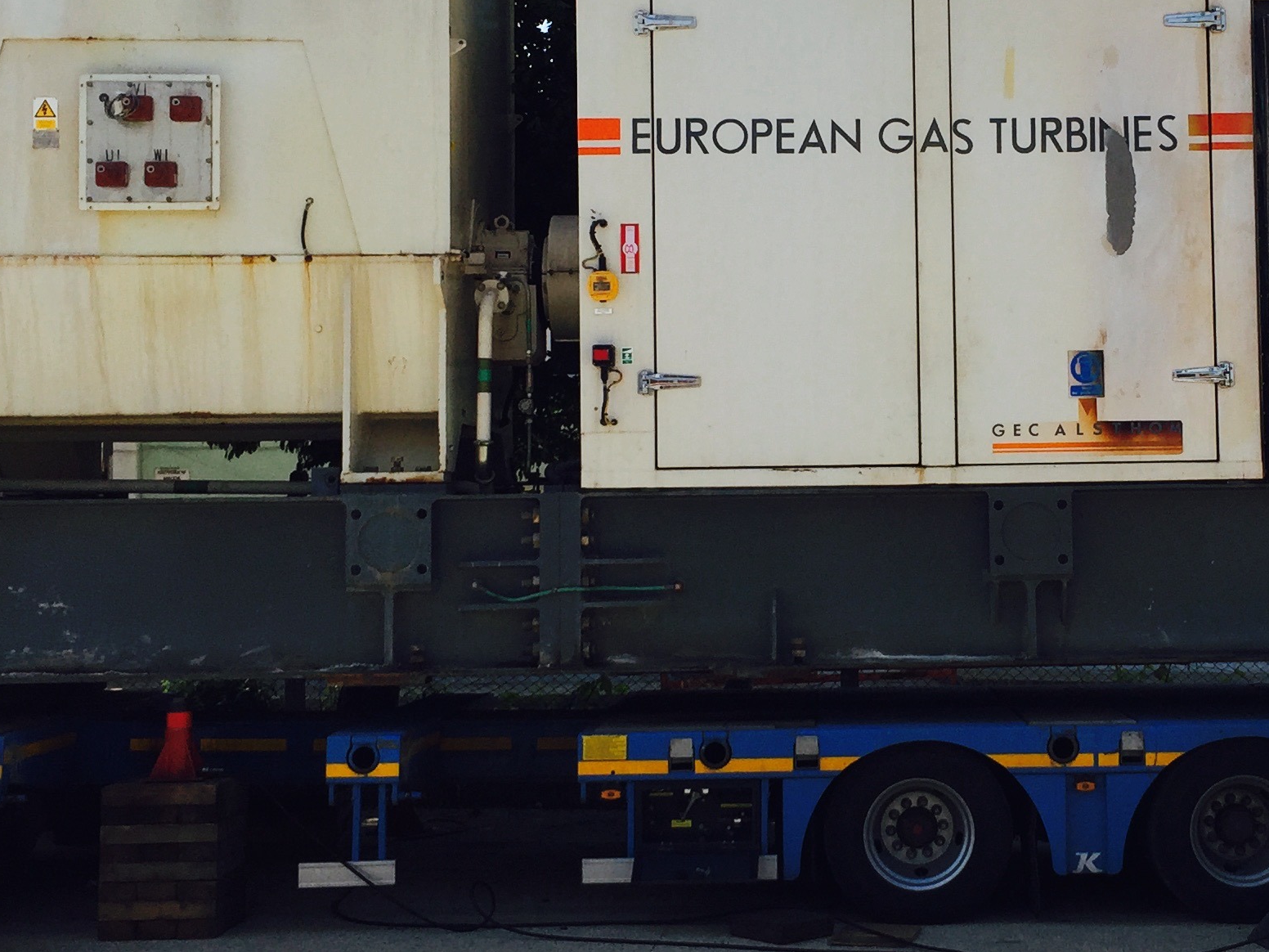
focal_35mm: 61
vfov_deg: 24.0
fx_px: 2236
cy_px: 432
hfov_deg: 31.2
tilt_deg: +3.5
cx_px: 932
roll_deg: +0.3
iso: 32
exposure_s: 1/2198
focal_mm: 4.15
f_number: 2.2
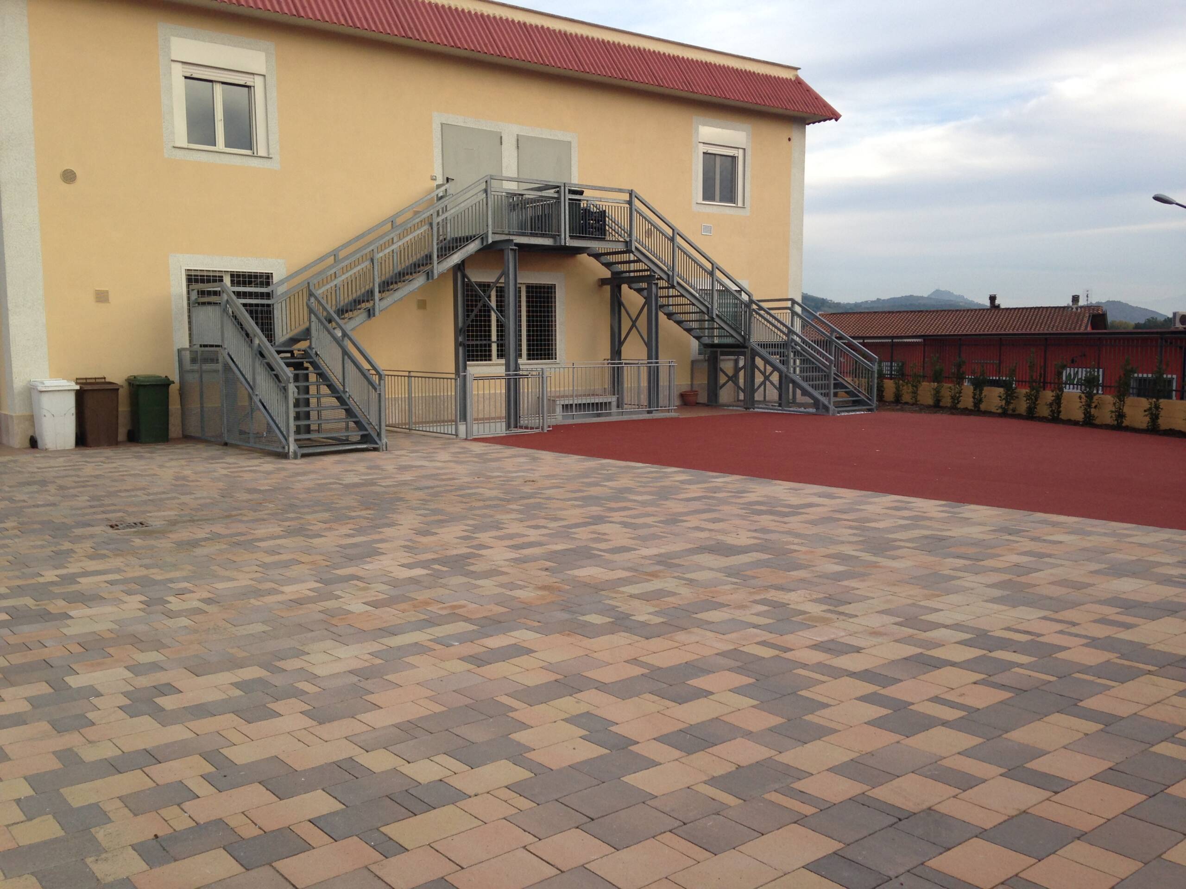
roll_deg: -1.8
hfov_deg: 55.4
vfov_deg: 42.9
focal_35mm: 33
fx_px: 1131
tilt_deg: -6.0
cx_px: 593
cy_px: 444
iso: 50
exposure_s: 1/480
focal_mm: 4.12
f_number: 2.4
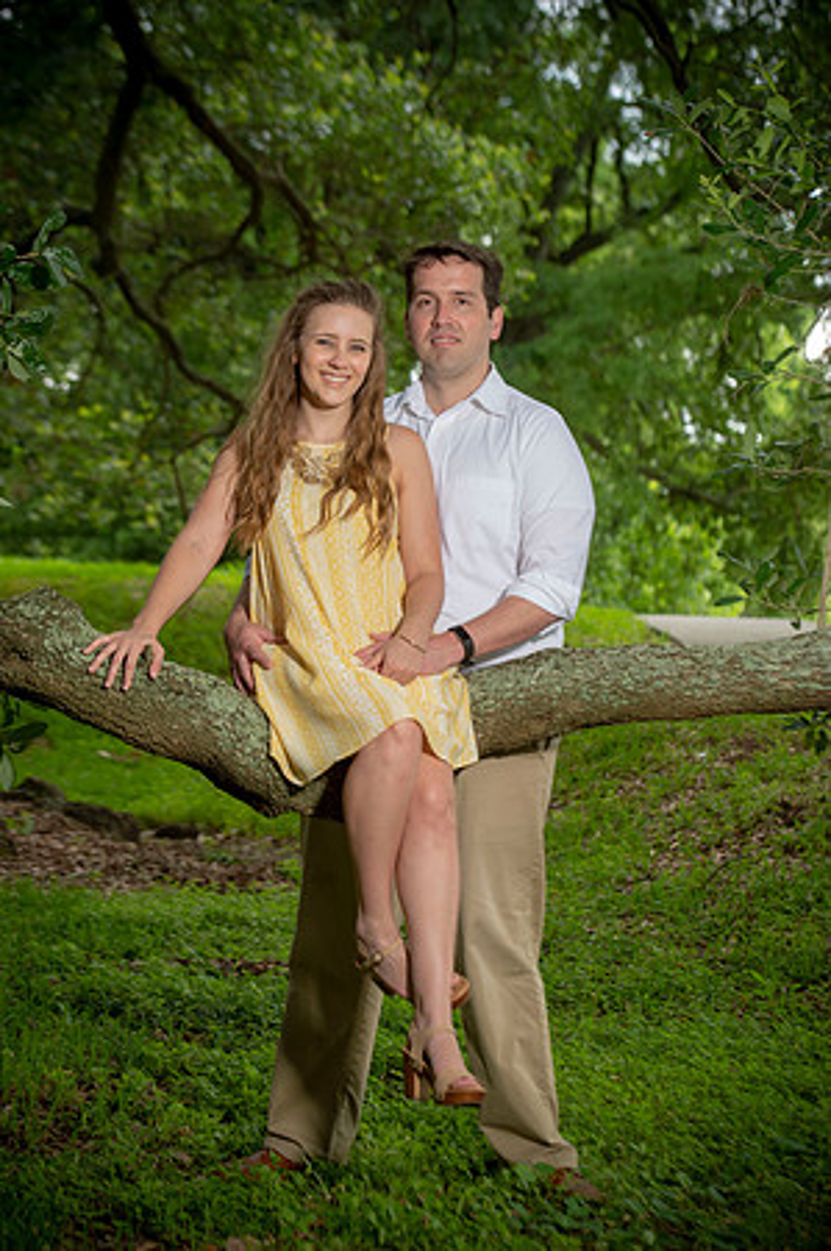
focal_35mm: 95
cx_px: 416
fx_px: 3297
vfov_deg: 21.5
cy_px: 626
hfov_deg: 14.4
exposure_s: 1/125
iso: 250
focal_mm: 95
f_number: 5.6
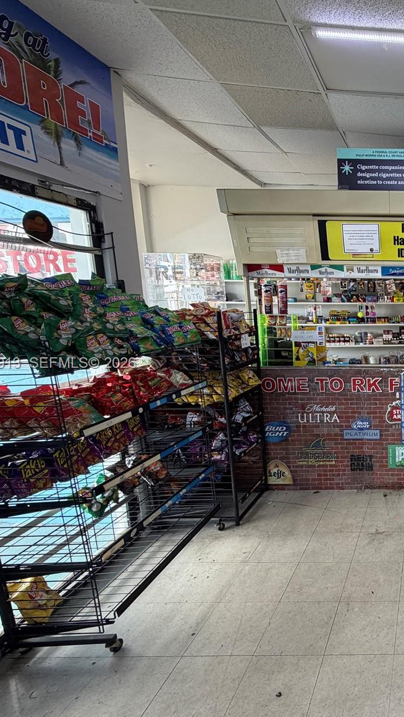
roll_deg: -0.7
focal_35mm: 21
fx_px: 400
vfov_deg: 83.8
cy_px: 364
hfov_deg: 42.8
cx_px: 438
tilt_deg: -9.6
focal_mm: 2.22
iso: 200
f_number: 2.2
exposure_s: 1/120
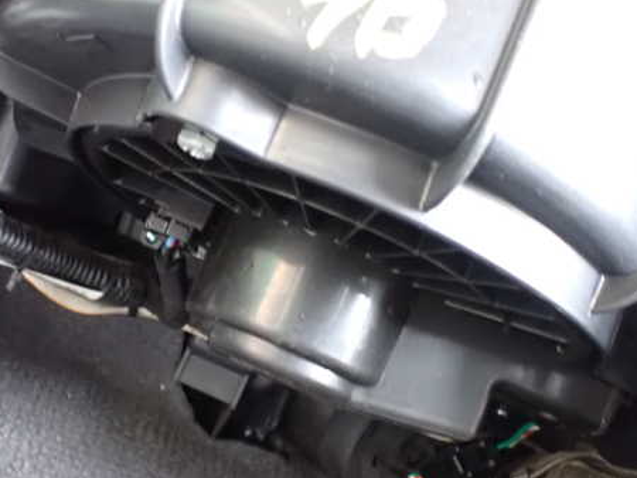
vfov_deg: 35.9
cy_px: 269
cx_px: 255
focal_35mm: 40
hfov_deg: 46.5
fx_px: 736
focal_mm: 5.4
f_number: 2.3
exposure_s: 1/30
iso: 1600
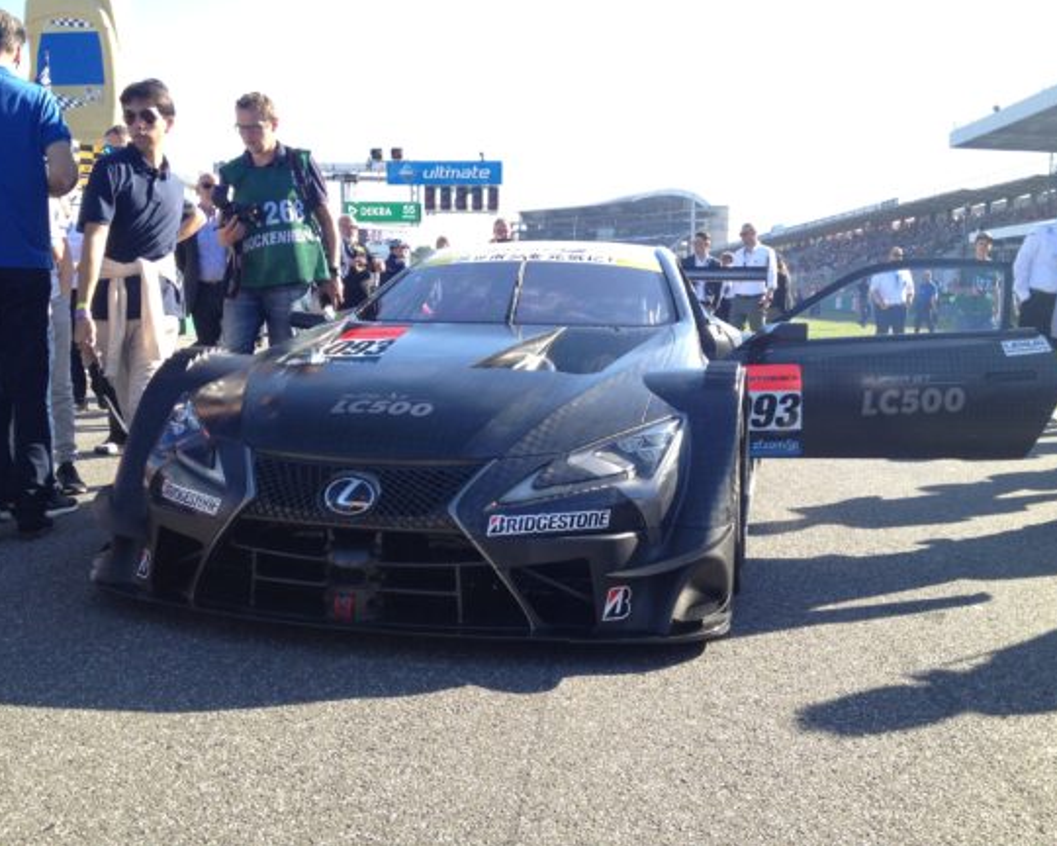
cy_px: 426
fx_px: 1157
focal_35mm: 37
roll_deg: +0.4
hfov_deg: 49.1
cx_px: 500
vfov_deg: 40.1
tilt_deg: -8.4
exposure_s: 1/435
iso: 50
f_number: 2.4
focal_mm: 4.28
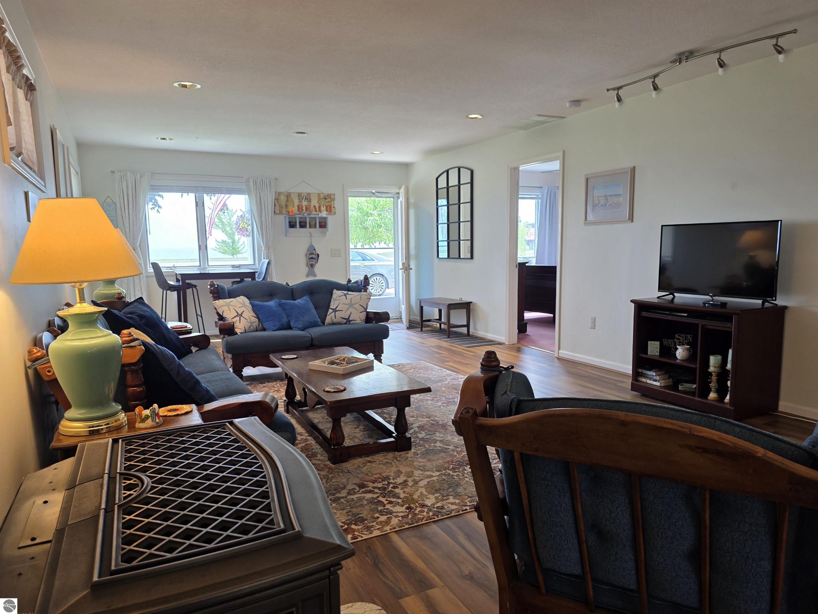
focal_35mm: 23
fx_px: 544
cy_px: 307
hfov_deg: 73.9
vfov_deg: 58.9
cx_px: 409
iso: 80
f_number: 1.7
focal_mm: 6.3
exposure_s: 1/120
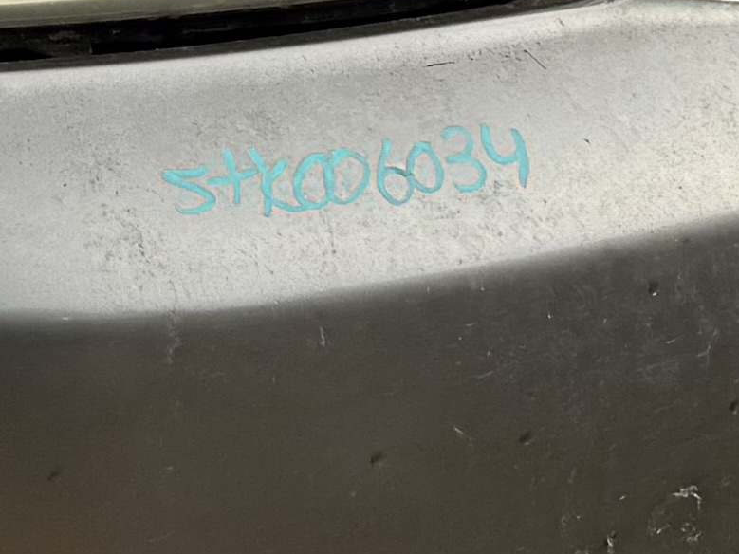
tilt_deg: -8.7
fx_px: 3757
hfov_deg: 10.6
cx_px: -554
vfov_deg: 8.0
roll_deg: +0.5
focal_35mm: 176
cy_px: -558
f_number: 1.78
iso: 80
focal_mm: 6.76
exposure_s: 1/2611
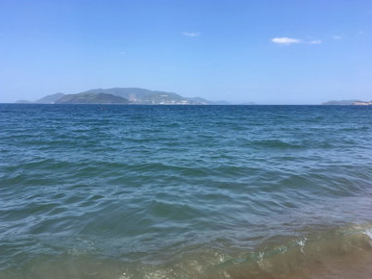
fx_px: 322
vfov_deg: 46.8
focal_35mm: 30
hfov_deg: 60.0
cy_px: 138
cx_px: 181
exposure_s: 1/1326
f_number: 2.2
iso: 25
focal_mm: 4.15
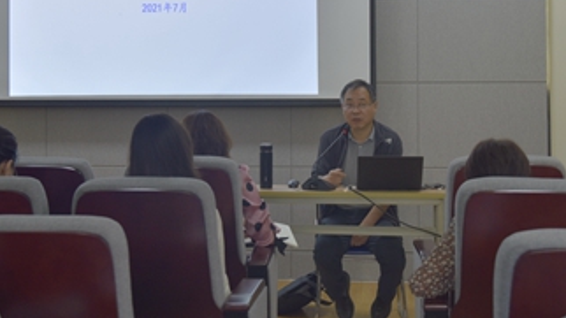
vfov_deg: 15.4
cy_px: 61
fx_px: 1170
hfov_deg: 27.2
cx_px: 243
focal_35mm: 78
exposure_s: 1/60
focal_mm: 40
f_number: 4
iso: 200
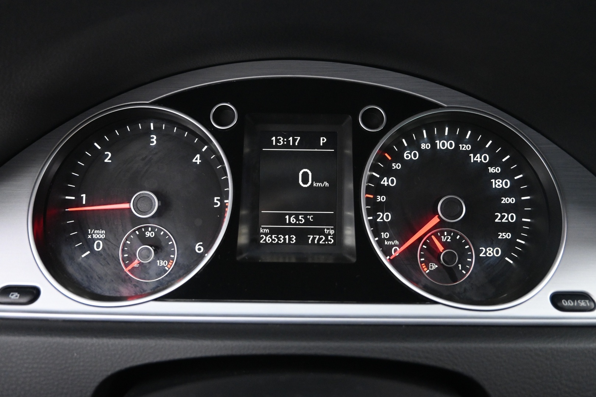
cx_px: 298
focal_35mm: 24
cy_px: 198
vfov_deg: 53.1
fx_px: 397
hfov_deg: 73.7
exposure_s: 1/13
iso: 3200
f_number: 3.5
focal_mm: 16
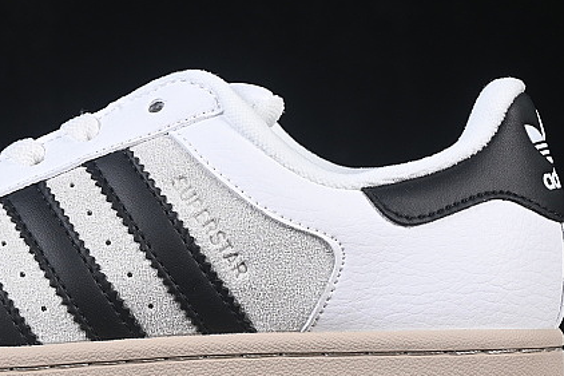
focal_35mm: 192
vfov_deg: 7.1
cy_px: 142
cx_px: 130
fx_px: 3007
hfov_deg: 10.7
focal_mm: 50
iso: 160
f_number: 8
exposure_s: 1/80
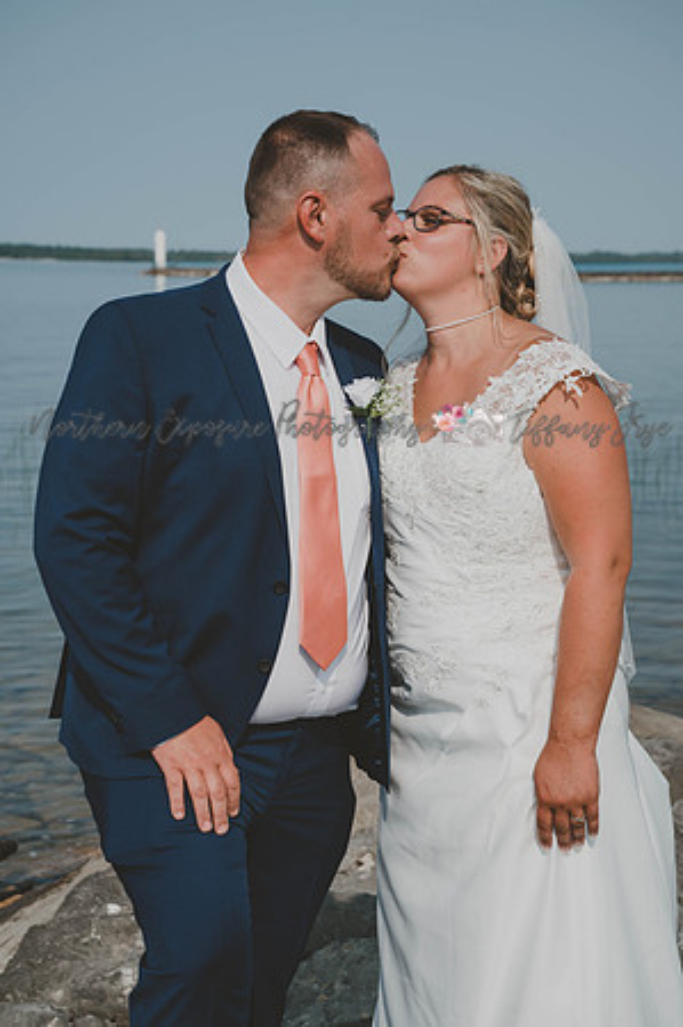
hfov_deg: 19.4
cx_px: 342
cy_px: 514
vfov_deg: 28.9
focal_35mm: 70
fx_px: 1997
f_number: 7.1
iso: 100
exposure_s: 1/400
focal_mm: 70
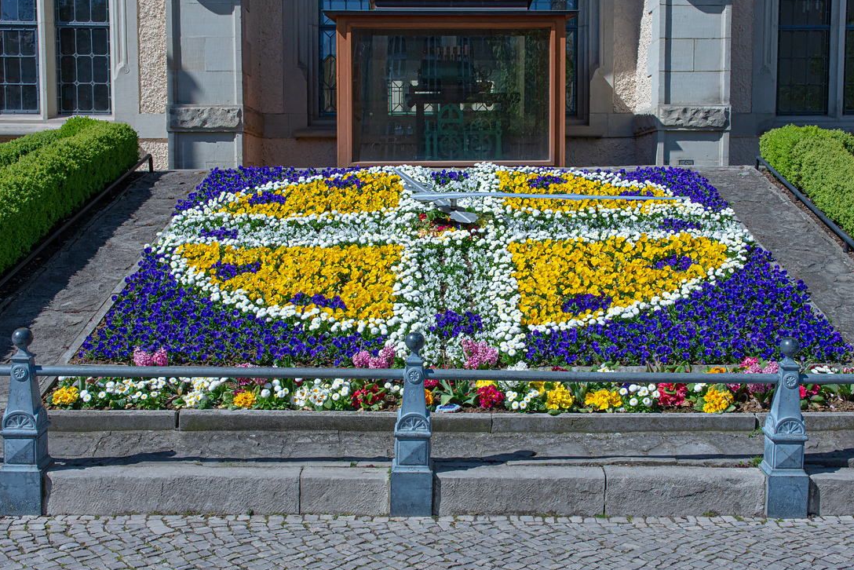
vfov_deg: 31.2
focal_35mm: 43
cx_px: 457
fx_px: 1020
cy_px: 289
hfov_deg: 45.4
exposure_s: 1/1000
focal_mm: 26
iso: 400
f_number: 10
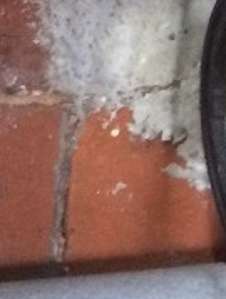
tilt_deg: -9.9
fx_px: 1683
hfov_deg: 6.9
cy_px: -454
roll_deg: -1.6
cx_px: -445
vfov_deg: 9.0
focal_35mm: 194
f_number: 2.2
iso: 320
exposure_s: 1/20
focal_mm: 4.15
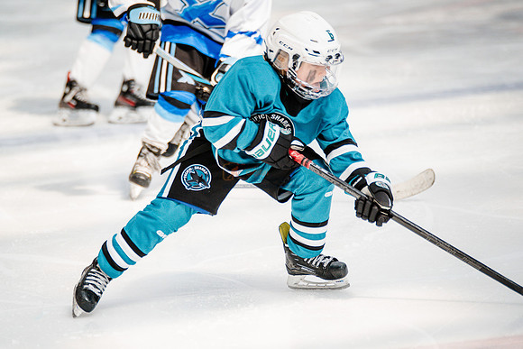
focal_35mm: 293
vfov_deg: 4.7
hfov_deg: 7.0
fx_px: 4264
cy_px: 199
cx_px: 212
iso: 1250
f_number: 3.2
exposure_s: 1/3200
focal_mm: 247
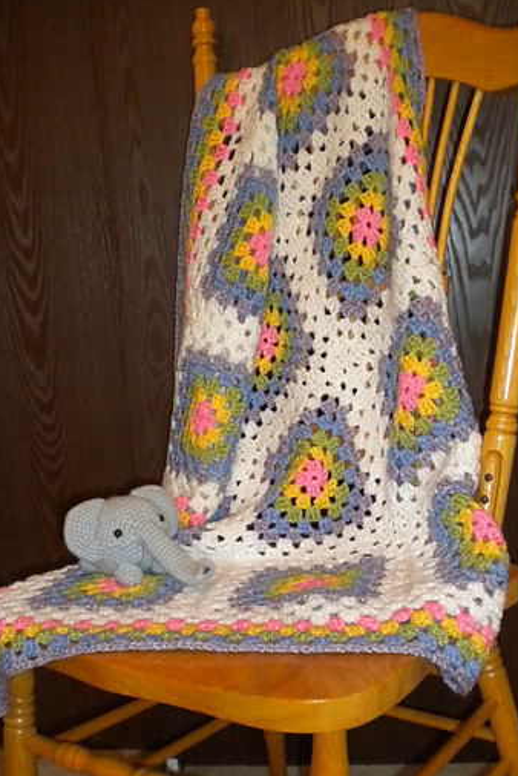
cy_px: 436
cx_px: 264
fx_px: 991
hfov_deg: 29.3
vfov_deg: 42.6
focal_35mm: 46
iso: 400
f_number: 3.1
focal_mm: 6.3
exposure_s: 1/30
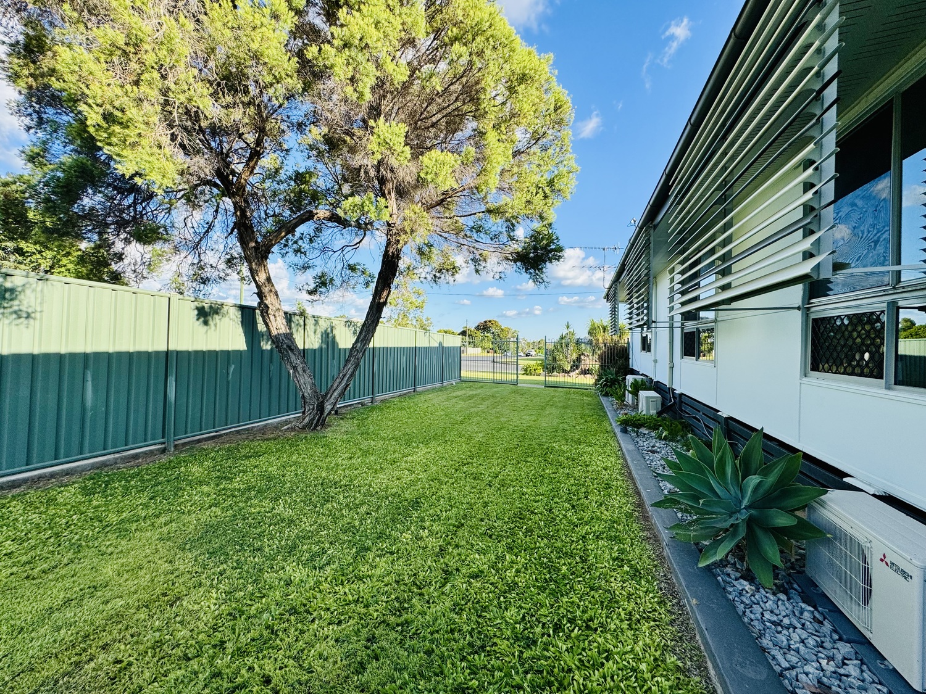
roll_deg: +0.2
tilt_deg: -0.1
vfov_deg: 85.7
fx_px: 375
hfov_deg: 102.1
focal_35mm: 14
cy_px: 347
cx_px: 463
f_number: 2.2
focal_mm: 2.22
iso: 40
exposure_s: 1/910
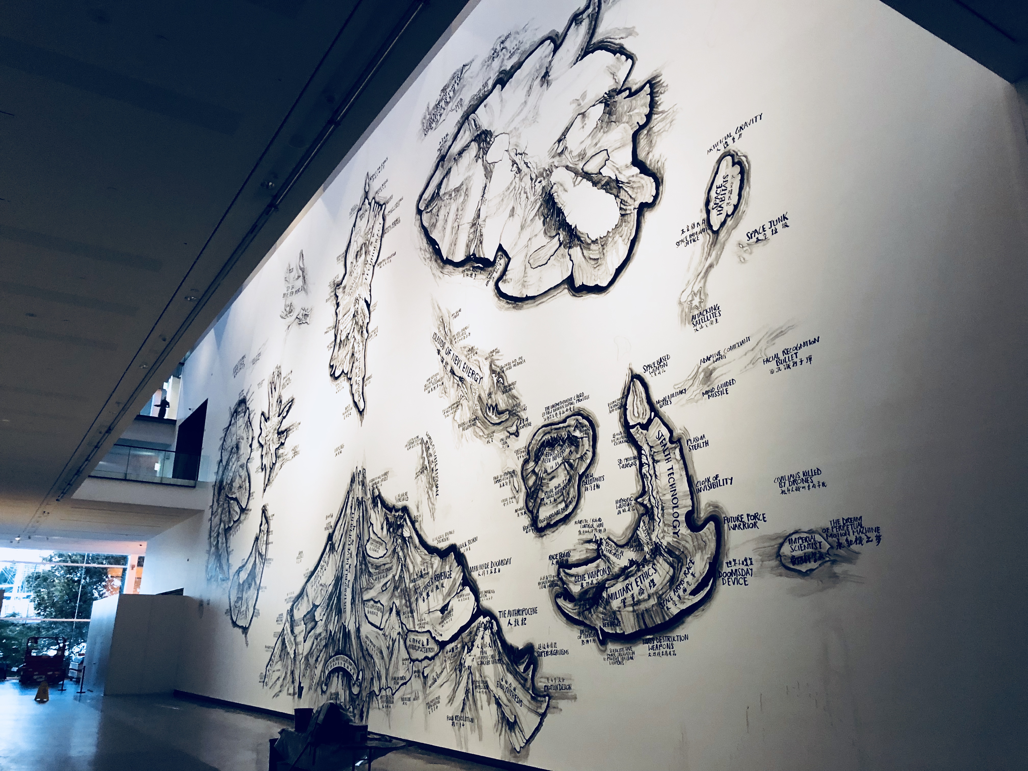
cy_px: 386
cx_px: 514
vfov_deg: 49.7
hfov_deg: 63.4
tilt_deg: +18.1
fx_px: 832
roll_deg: -1.0
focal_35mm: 28
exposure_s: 1/9
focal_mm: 4
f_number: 1.8
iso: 100
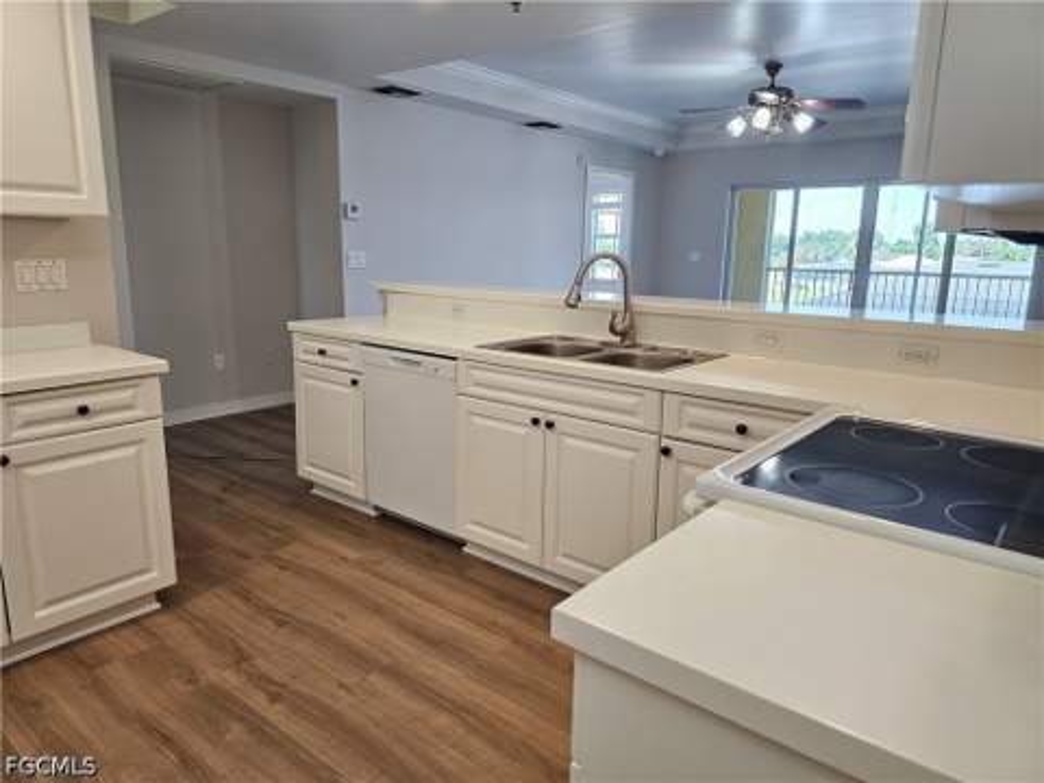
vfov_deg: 58.9
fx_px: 694
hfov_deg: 73.9
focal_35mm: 23
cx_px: 522
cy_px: 392
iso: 250
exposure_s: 1/120
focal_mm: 6.3
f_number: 1.7
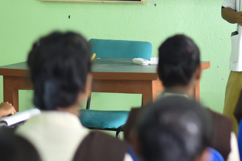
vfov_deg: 5.2
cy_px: -41
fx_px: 1761
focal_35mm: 262
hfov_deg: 7.7
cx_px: 359
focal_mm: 85
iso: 640
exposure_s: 1/160
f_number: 1.8
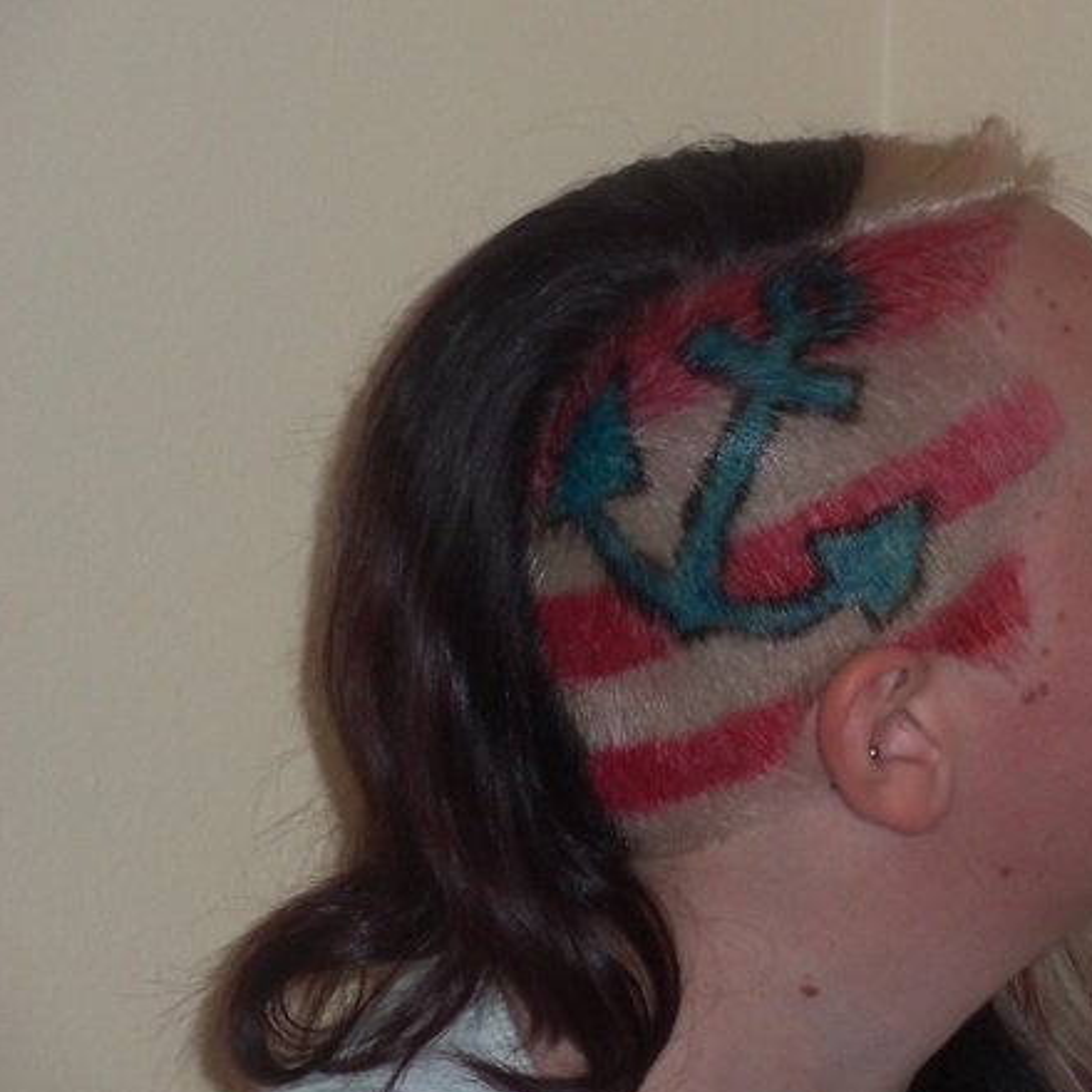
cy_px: 553
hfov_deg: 9.7
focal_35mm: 180
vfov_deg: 9.7
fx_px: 6424
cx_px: 787
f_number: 5.7
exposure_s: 1/200
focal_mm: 25.3
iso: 125
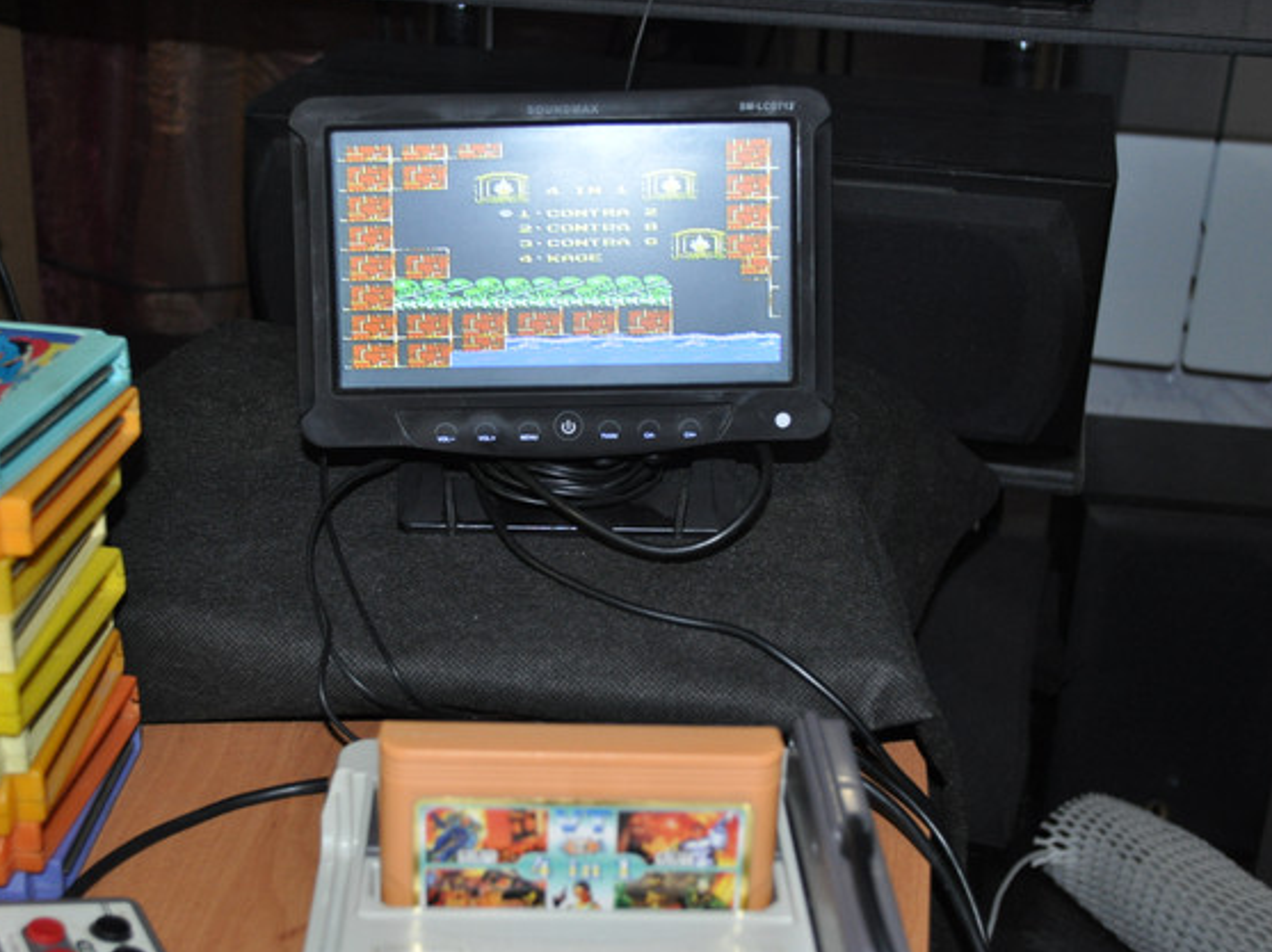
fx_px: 1946
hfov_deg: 36.2
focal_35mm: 53
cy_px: 474
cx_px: 587
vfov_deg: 27.5
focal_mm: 32
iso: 800
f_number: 4.8
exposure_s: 1/60
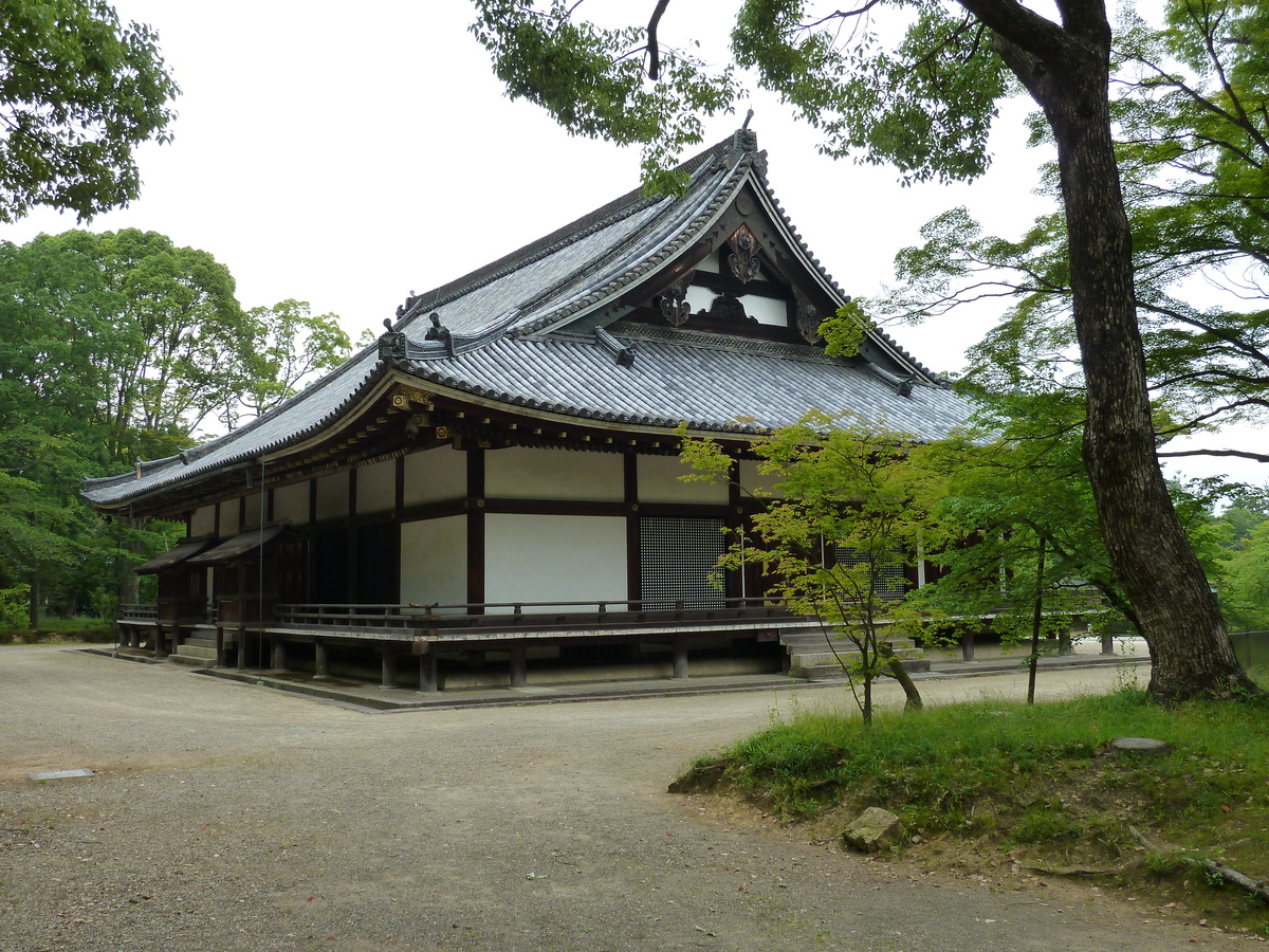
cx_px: 634
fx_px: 1173
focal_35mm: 32
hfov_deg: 56.8
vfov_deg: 44.2
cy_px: 476
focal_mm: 5.3
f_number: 4
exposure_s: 1/125
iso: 125
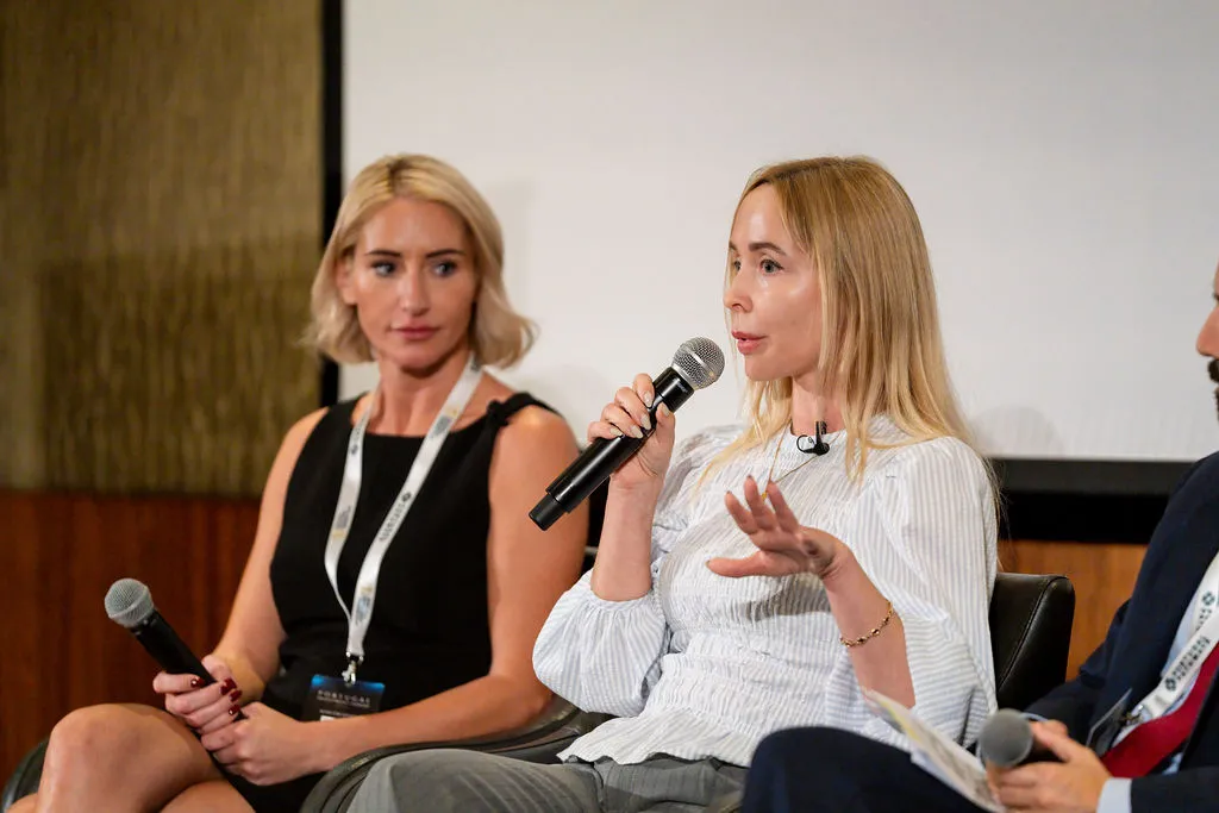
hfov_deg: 9.7
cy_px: 389
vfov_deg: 6.5
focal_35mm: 212
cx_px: 613
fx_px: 7176
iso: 6400
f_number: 2.8
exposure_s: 1/320
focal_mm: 200
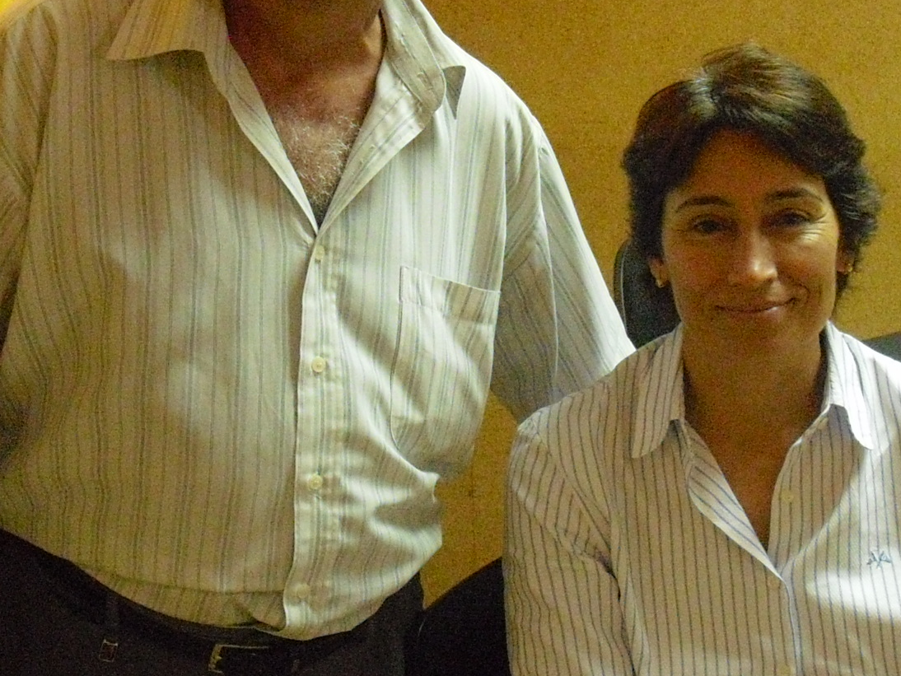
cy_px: 327
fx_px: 2083
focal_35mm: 80
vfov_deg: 18.4
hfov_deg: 24.3
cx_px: 573
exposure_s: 1/80
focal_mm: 6.2
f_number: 2.8
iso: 800
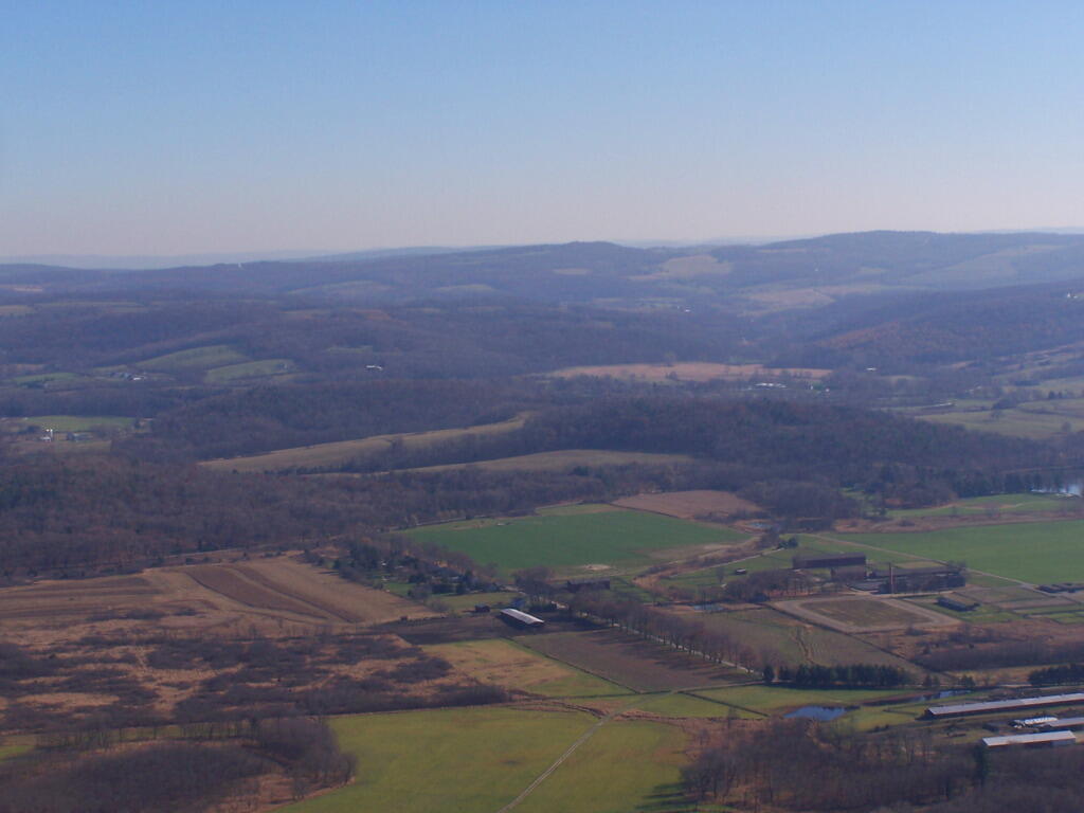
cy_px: 406
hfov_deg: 23.8
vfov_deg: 18.0
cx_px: 542
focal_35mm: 82
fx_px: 2568
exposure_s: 1/500
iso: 80
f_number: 6.3
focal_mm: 13.7
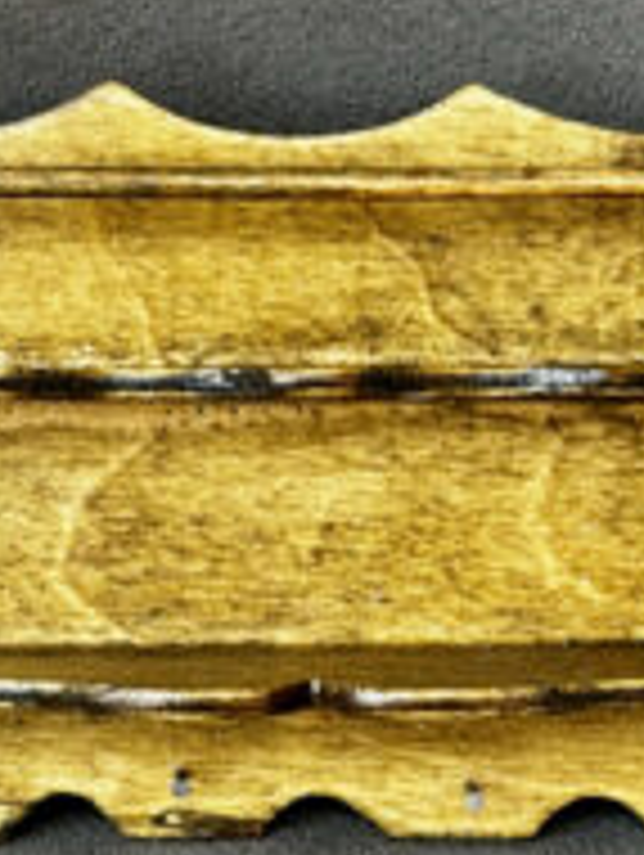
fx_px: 2500
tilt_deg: -26.7
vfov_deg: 19.4
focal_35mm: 101
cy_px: 441
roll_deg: +1.1
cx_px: 338
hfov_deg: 14.7
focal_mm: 6.76
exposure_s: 1/121
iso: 64
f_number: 1.78
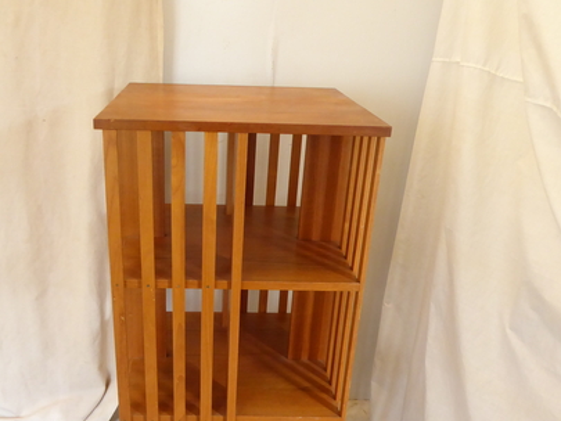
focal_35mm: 37
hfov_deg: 49.7
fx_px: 600
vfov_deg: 38.1
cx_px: 216
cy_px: 292
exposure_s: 1/30
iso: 400
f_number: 3.3
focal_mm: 4.3
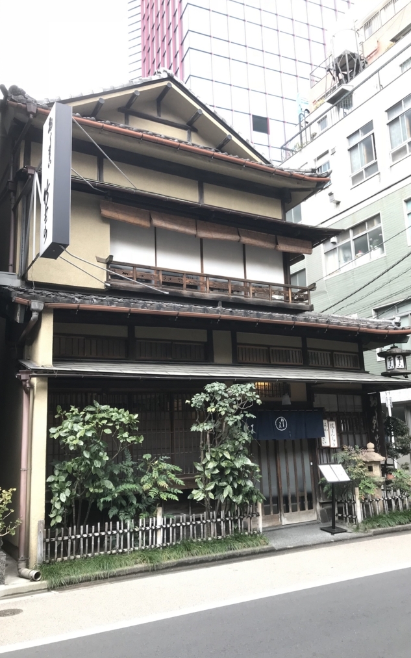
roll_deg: +2.1
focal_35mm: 30
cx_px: 221
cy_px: 331
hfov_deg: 41.8
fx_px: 538
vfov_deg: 62.9
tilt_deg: +13.3
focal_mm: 3.99
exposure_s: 1/120
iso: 25
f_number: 1.8
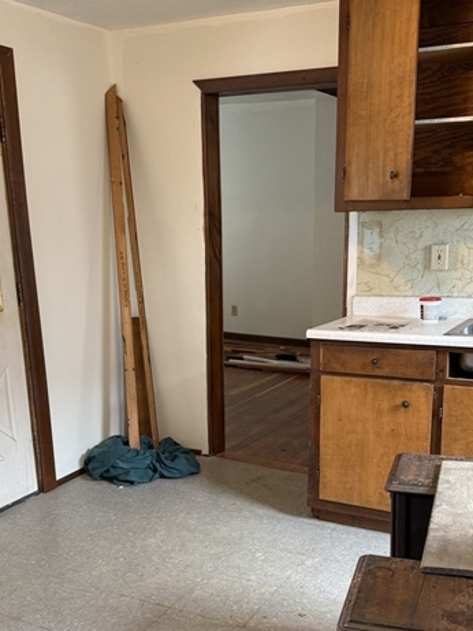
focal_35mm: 40
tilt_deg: -14.9
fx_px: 728
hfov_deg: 36.0
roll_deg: -0.1
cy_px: 409
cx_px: 246
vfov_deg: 46.2
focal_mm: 6.76
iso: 200
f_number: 1.78
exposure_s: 1/60
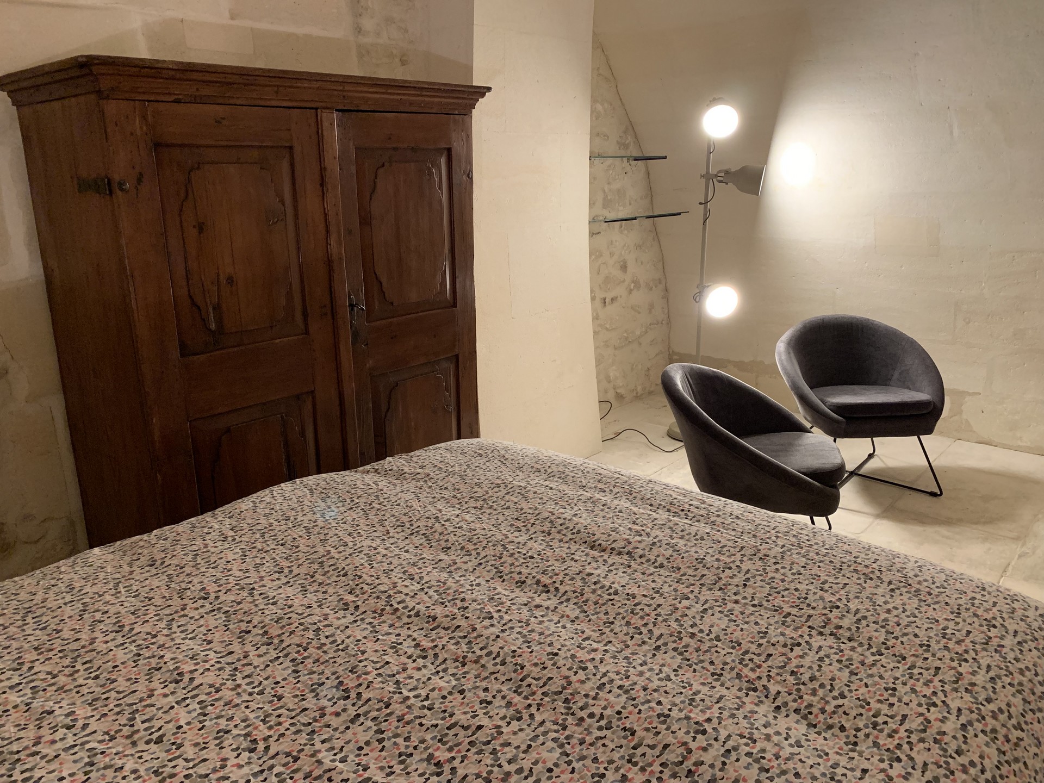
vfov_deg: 53.1
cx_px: 522
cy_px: 392
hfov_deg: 67.3
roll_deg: +1.4
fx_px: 784
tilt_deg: -16.2
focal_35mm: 26
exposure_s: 1/50
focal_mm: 4.25
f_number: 1.8
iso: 400
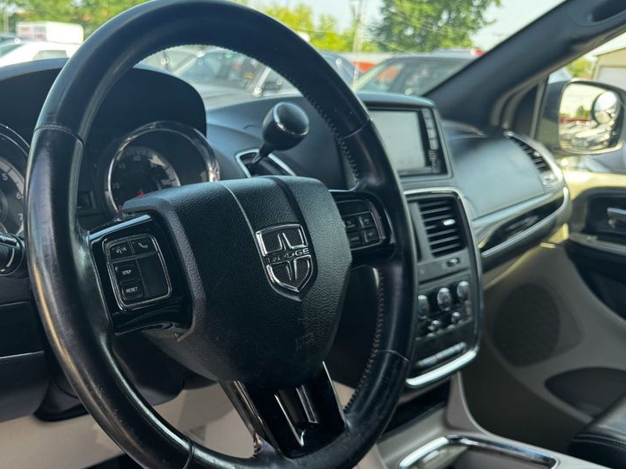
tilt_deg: -19.3
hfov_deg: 52.5
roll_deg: -3.8
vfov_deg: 41.5
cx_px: 190
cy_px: 286
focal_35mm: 34
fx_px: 615
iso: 80
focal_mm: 6.76
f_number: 1.78
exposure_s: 1/172
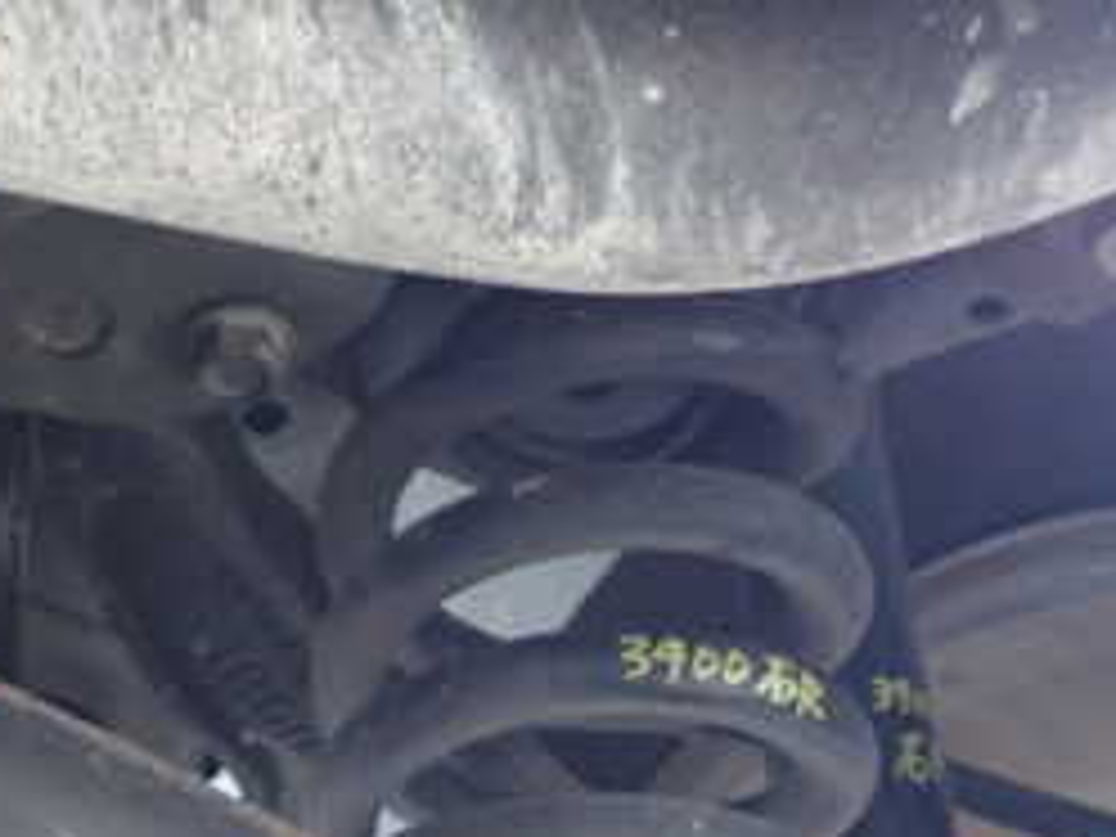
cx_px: 135
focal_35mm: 87
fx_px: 2805
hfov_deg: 22.0
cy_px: 976
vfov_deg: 16.3
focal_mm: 6.37
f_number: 2.5
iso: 800
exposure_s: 1/30
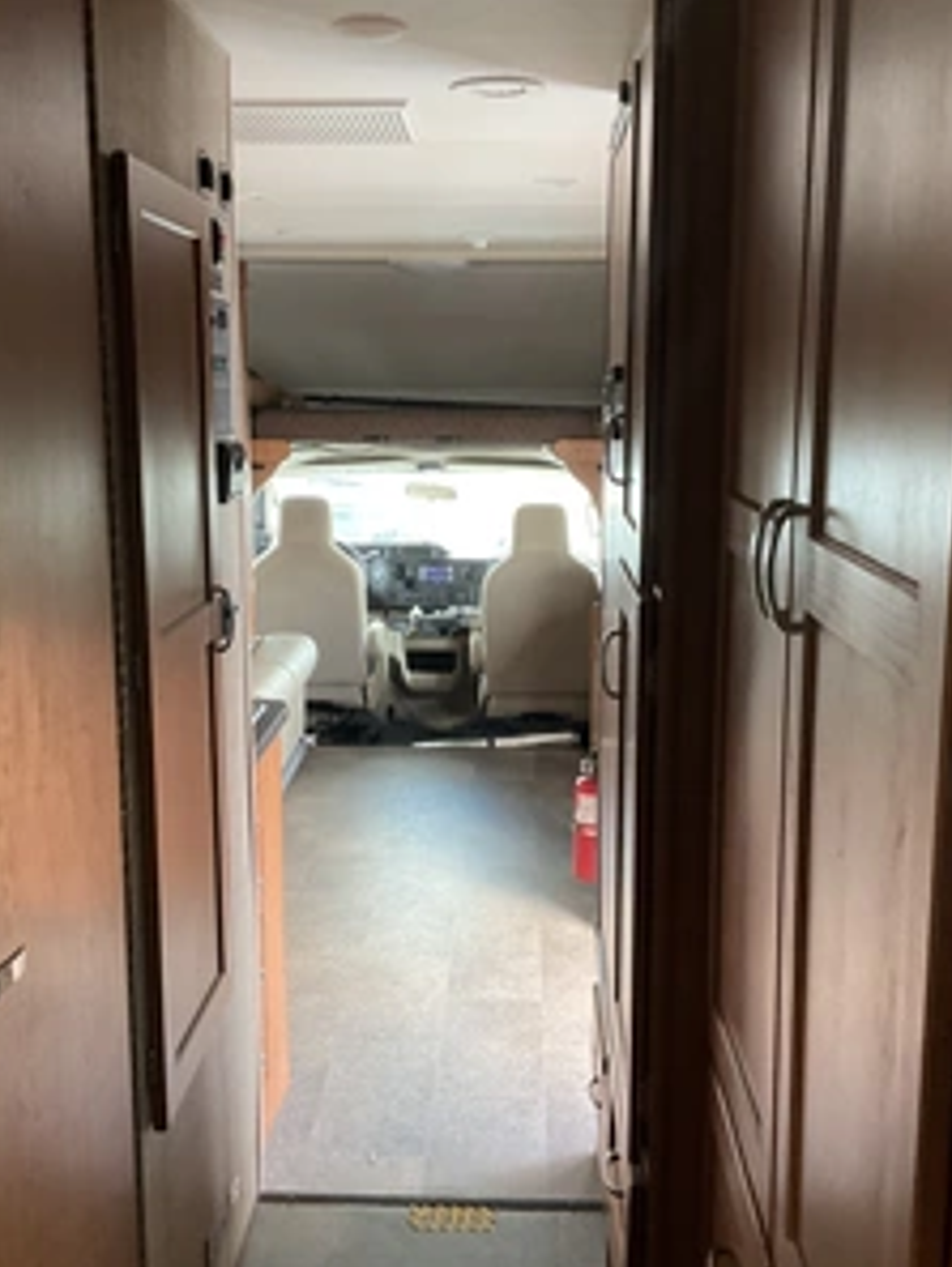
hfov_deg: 36.8
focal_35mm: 39
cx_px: 487
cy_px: 636
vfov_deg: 47.8
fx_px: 1429
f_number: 1.8
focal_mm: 3
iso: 200
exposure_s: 1/60
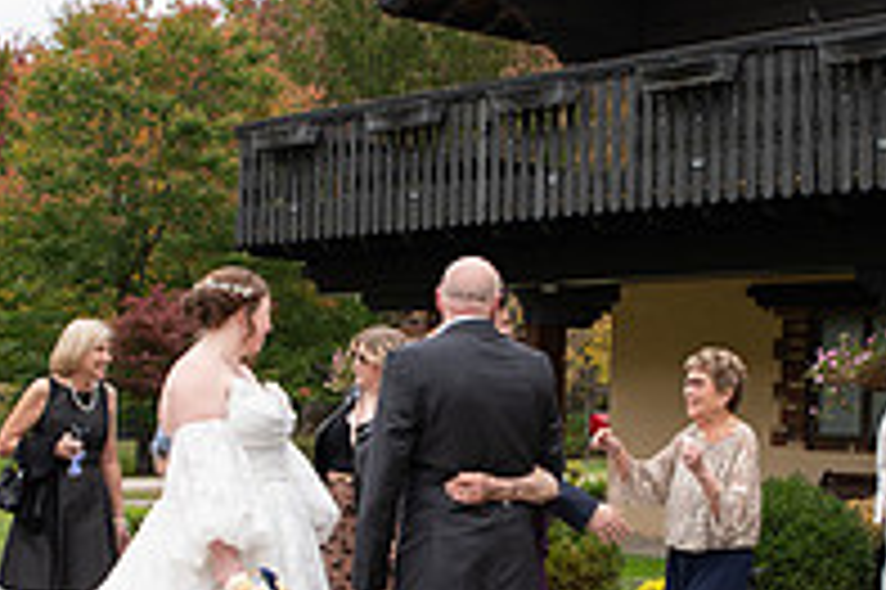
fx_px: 1992
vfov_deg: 16.8
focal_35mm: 81
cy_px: 417
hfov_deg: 25.1
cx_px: 498
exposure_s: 1/320
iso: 320
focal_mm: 26
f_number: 4.5
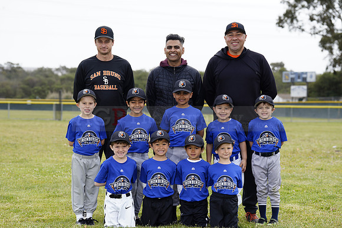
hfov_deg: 22.1
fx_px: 874
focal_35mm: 92
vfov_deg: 14.9
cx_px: 171
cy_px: 114
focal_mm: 92
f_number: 4.5
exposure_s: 1/250
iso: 100
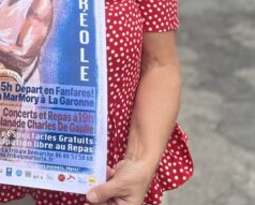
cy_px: -100
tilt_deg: -2.5
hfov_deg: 22.0
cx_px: -27
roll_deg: +1.5
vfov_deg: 17.0
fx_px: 620
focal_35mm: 82
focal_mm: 5.1
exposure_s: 1/1056
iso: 50
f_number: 1.6
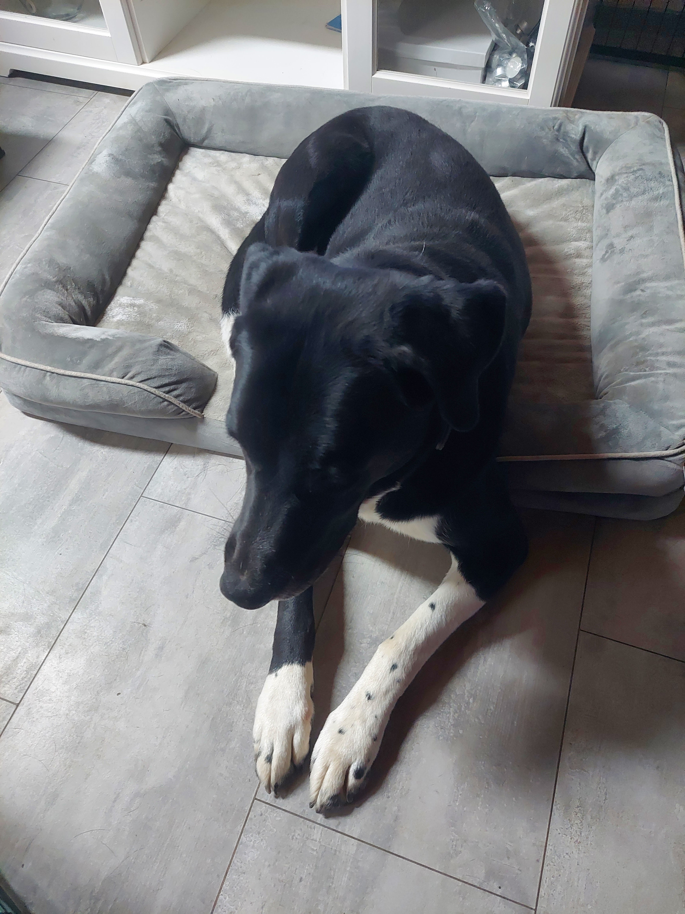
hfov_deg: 56.8
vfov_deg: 71.6
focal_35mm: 24
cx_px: 342
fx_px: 633
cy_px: 457
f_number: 1.8
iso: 400
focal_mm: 5.23
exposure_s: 1/25
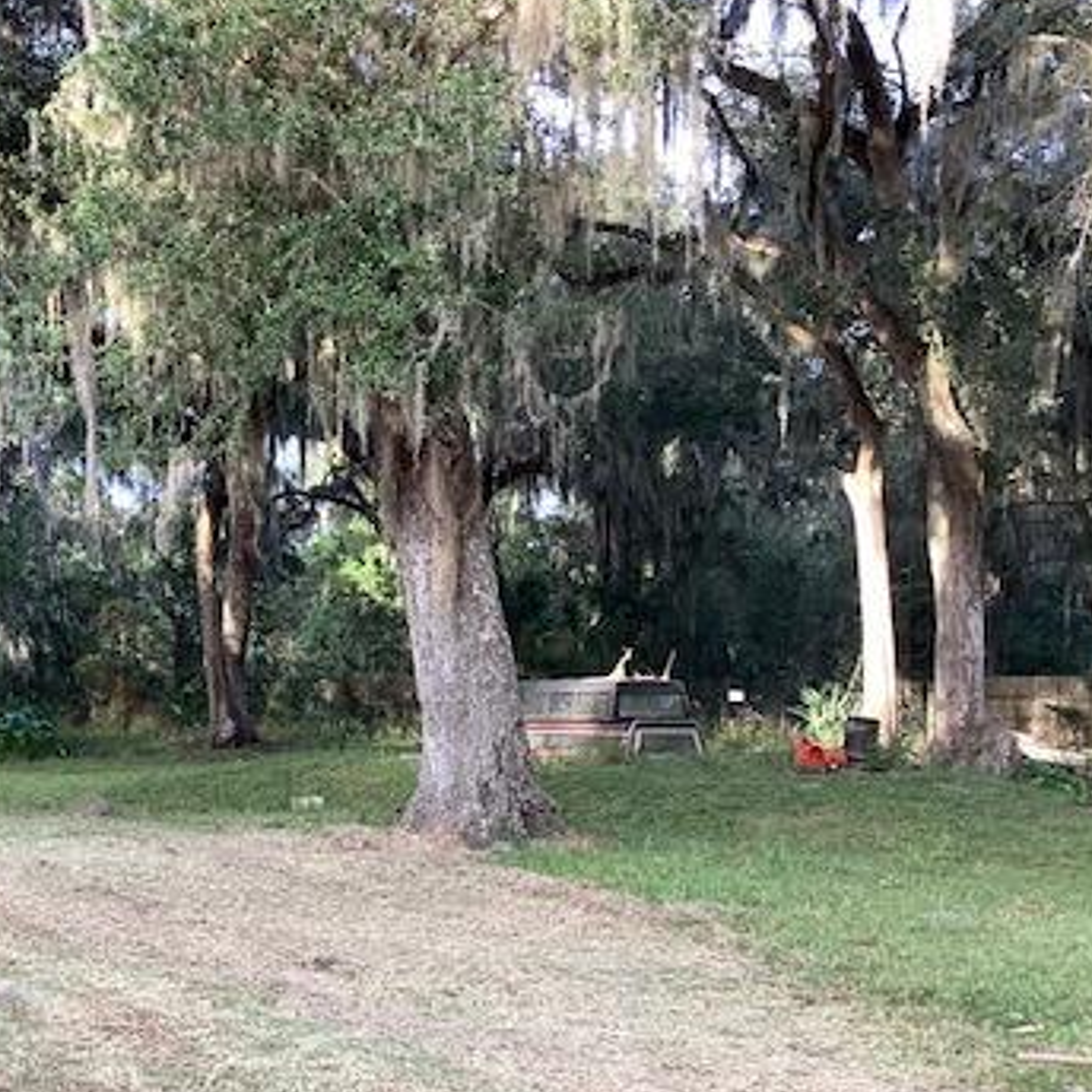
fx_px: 1820
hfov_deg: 32.7
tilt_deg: +0.0
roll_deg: -2.8
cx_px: 263
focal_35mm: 51
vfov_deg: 33.3
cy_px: 663
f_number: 2.4
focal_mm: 3.3
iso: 50
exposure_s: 1/120
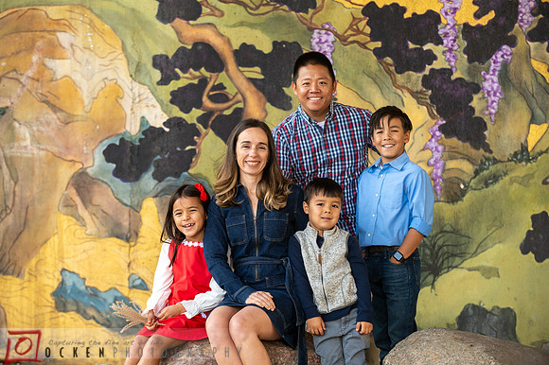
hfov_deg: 17.1
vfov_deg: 11.4
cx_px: 274
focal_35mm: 120
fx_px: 1829
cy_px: 182
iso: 400
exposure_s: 1/200
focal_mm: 120
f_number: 3.5
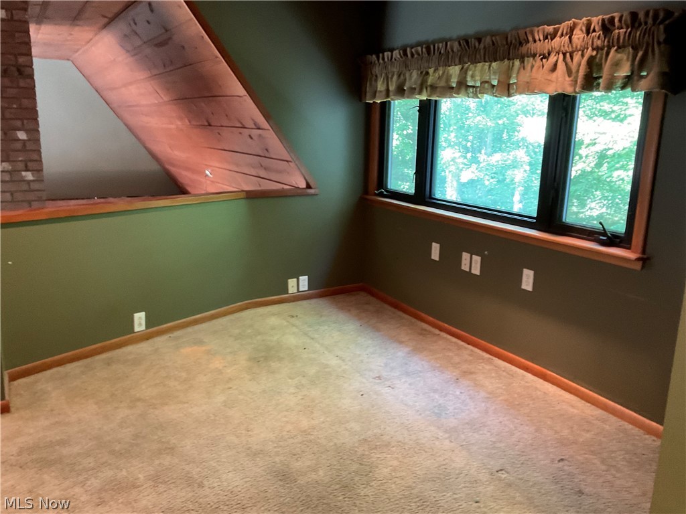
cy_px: 257
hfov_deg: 61.7
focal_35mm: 29
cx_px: 343
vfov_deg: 48.2
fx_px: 575
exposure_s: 1/40
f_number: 1.8
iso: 250
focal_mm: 3
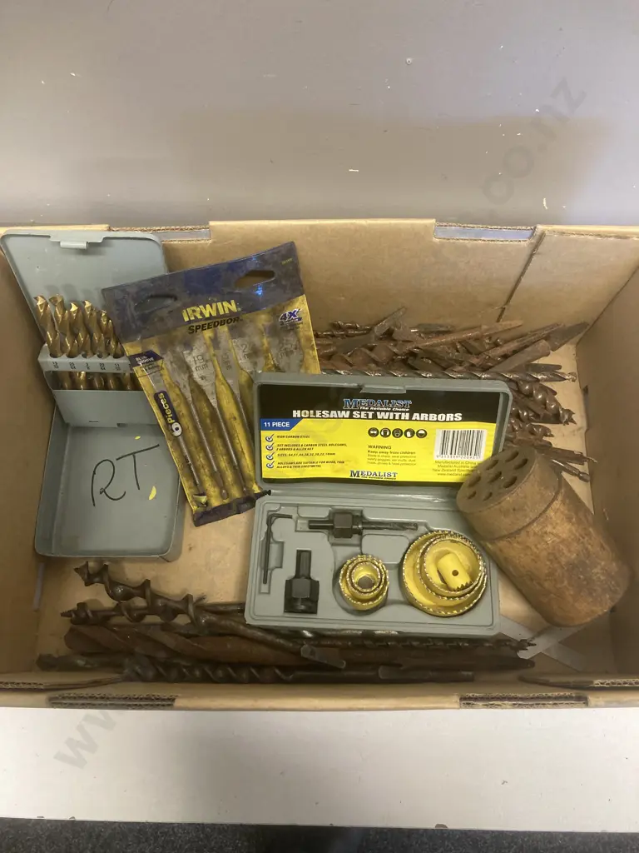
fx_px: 689
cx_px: 320
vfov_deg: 63.4
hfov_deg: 49.7
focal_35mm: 28
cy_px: 426
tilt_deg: -70.3
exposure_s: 1/50
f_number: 1.8
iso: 160
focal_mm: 3.99
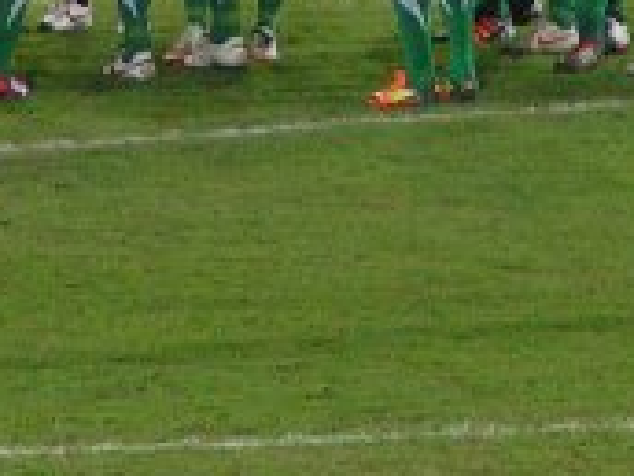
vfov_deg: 1.1
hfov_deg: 1.5
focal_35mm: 1316
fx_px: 24103
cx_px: 214
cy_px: -395
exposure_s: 1/60
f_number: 3.5
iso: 200
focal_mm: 43.3
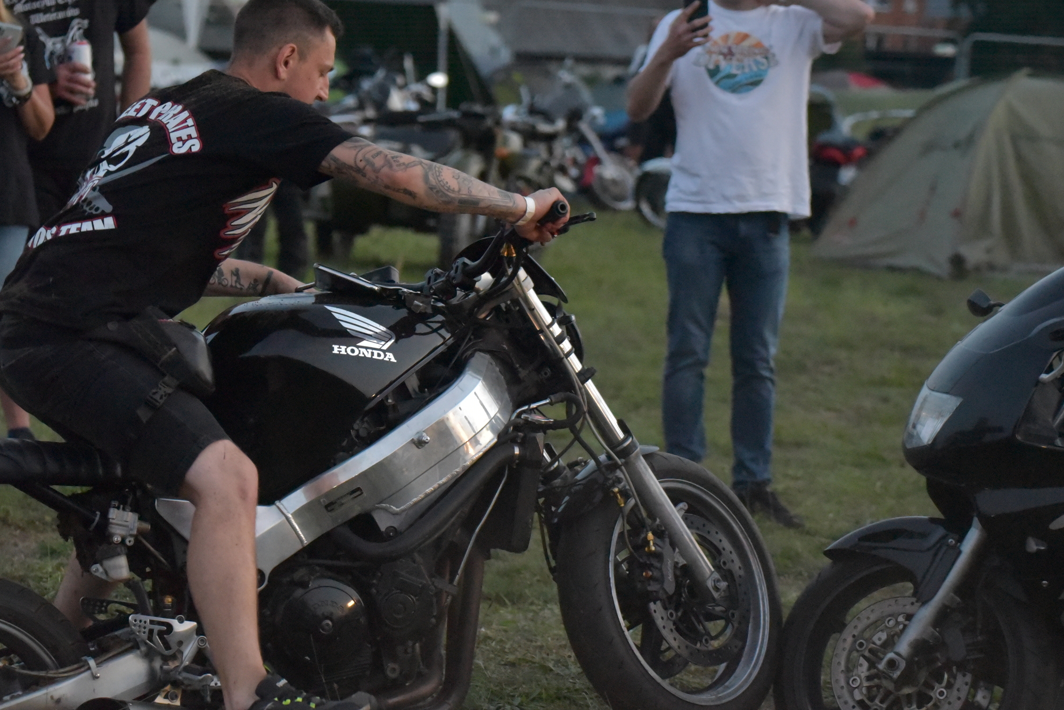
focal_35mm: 143
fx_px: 4228
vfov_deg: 9.6
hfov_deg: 14.3
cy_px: 362
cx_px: 370
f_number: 4.2
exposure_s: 1/500
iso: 10000
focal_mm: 95
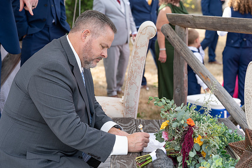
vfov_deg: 20.0
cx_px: 126
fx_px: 476
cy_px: 84
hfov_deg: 29.6
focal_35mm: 68
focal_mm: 68
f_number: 5
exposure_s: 1/400
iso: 400
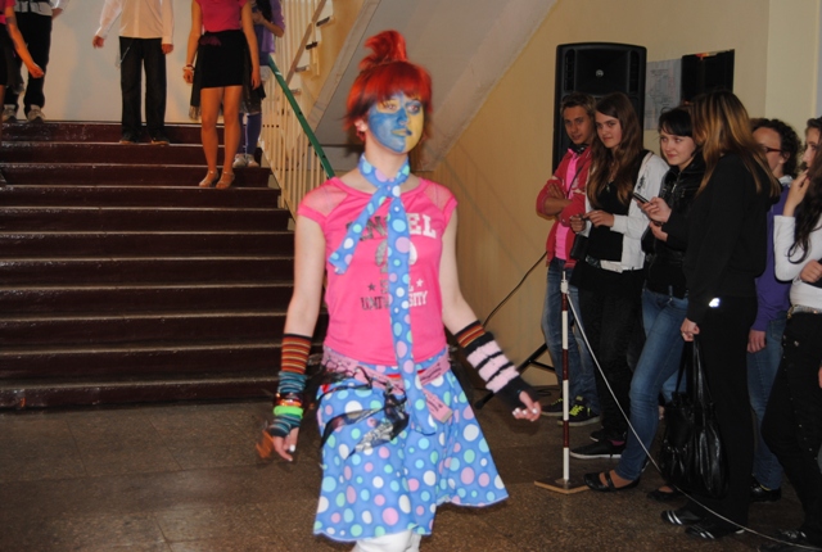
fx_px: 1305
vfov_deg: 23.9
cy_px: 276
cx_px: 411
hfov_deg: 35.0
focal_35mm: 57
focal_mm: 38
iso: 200
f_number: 4.8
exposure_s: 1/60
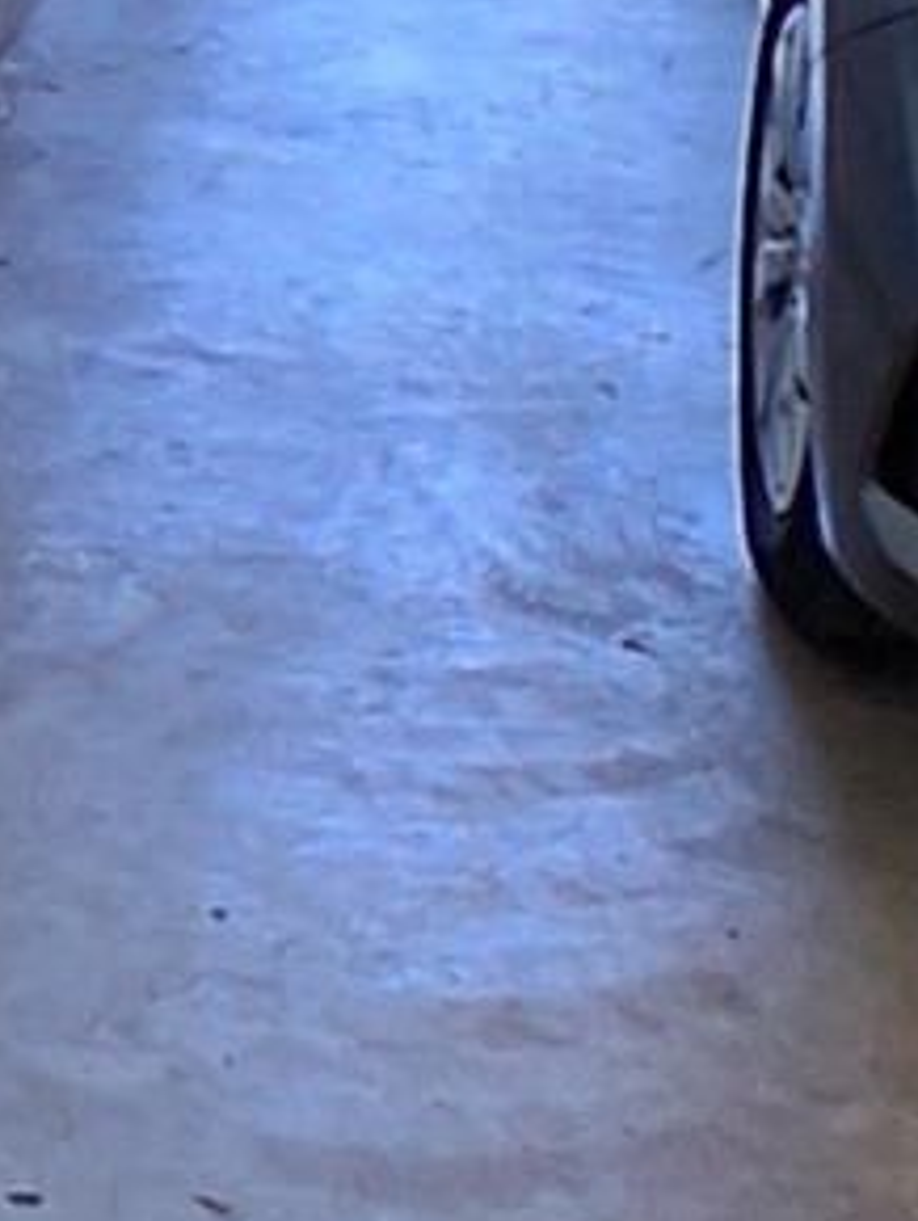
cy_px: -307
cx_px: -556
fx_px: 4237
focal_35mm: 120
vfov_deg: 15.7
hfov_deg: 11.7
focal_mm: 1.4
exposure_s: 1/120
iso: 100
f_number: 2.2
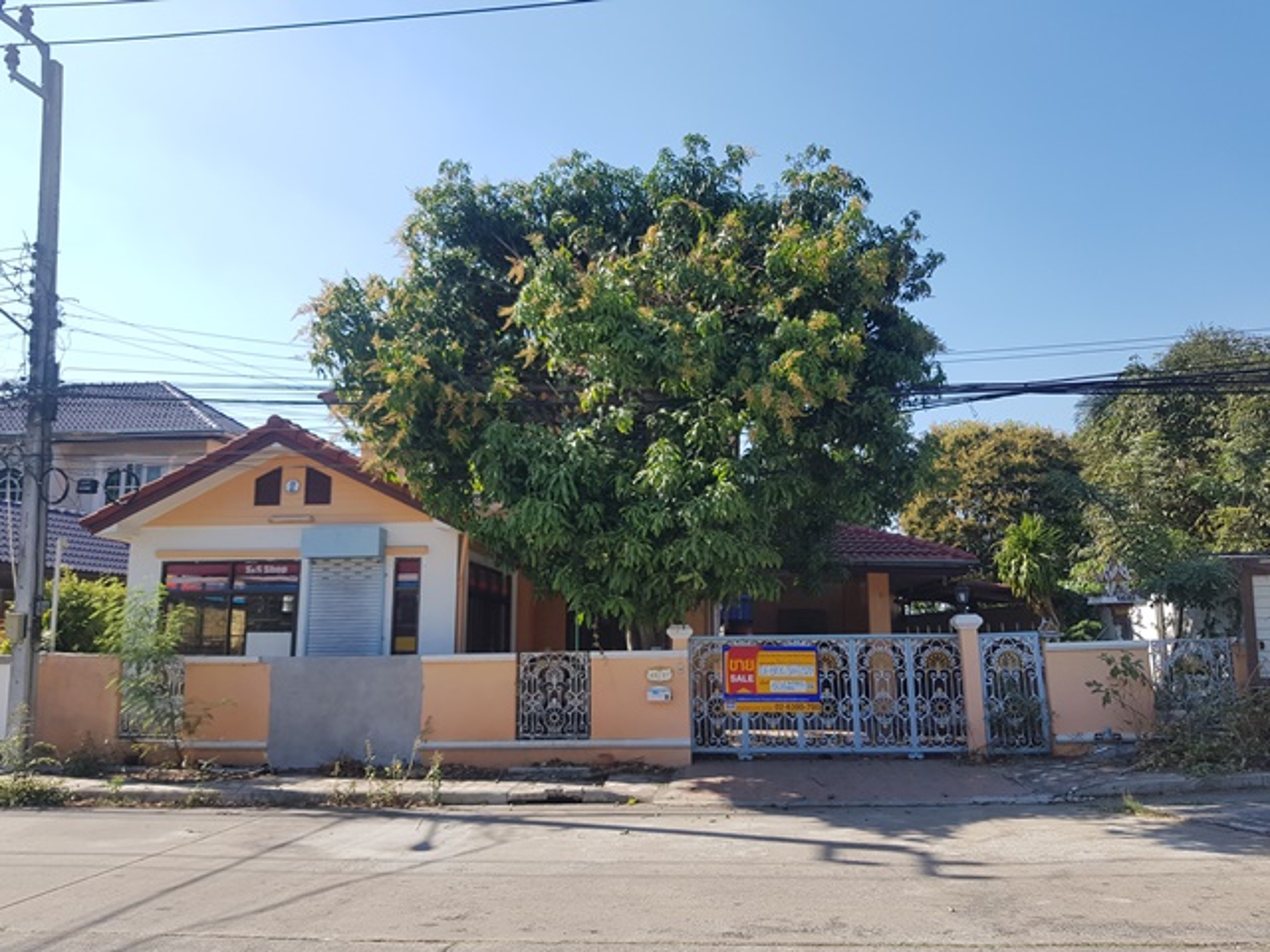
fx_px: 954
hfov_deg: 67.3
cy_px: 476
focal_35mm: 26
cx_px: 635
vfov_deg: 53.1
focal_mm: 4.3
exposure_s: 1/1448
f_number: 1.7
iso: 40
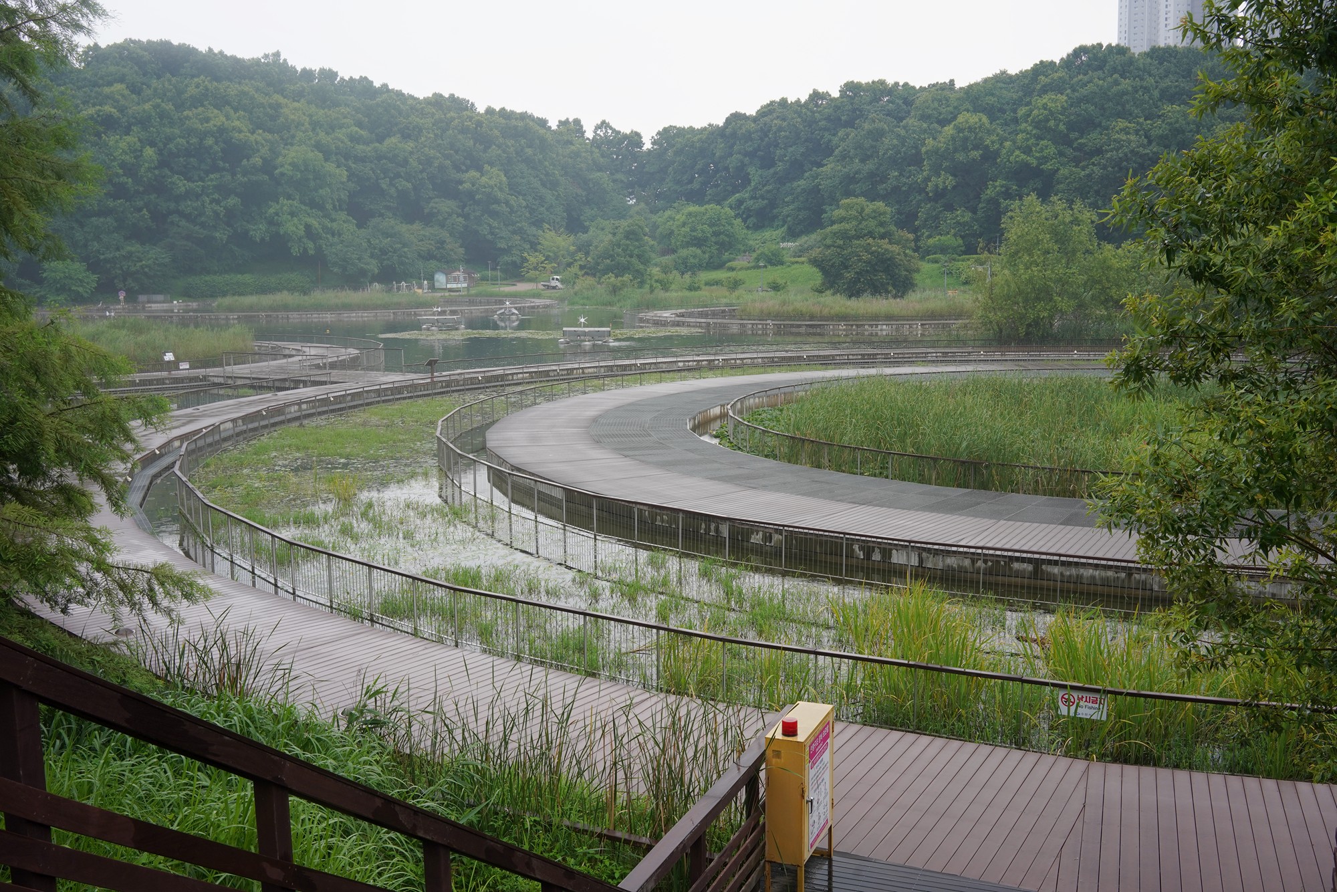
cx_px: 668
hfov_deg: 54.4
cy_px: 446
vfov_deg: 37.9
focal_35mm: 35
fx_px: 1300
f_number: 11
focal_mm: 35
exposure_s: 1/100
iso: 400
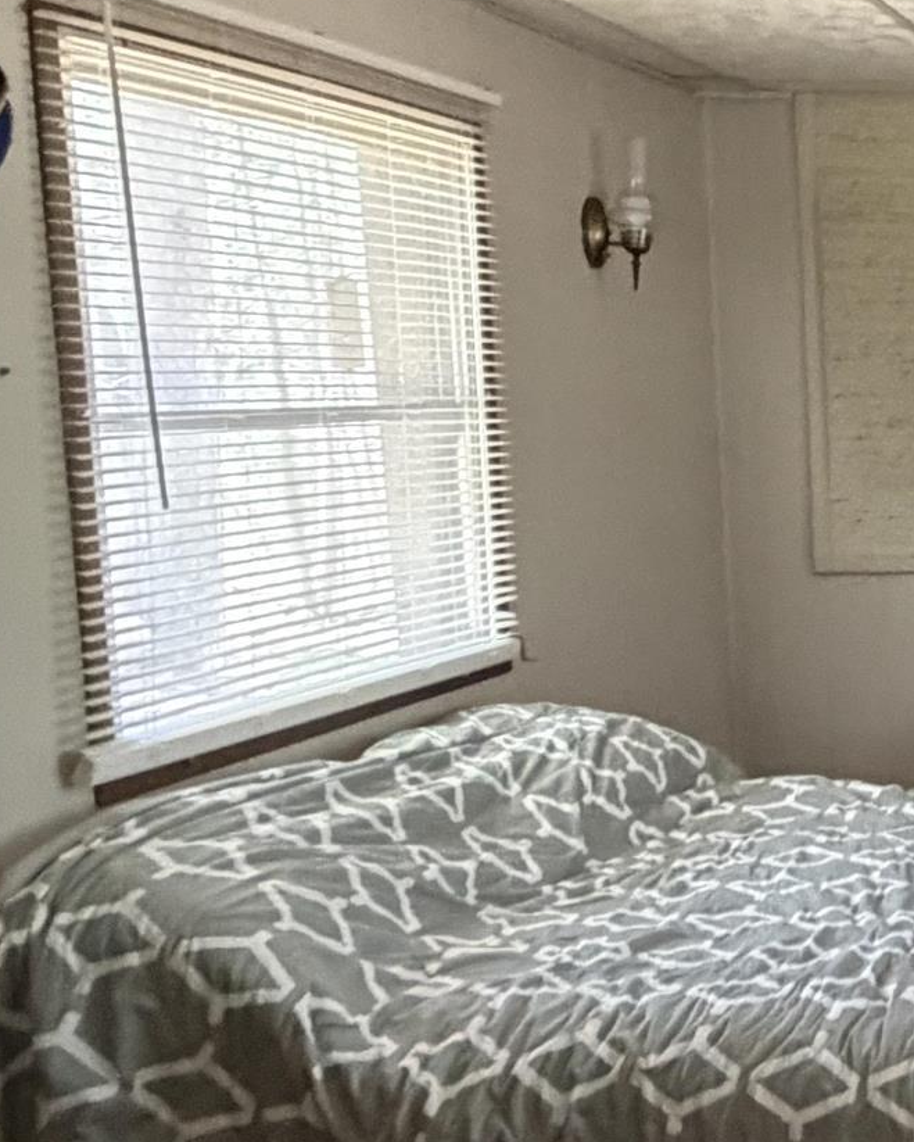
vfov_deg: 36.6
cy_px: 556
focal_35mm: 51
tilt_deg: -5.4
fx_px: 1724
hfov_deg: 22.8
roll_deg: +1.2
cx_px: 1448
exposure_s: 1/60
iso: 640
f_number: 2.2
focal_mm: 2.22
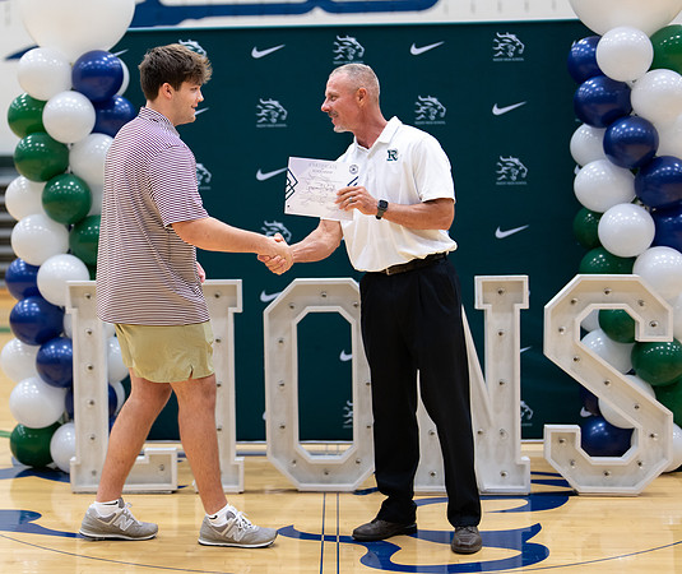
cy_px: 266
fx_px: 1367
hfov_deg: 27.7
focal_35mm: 66
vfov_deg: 23.7
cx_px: 192
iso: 400
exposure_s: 1/320
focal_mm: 50
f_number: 1.2
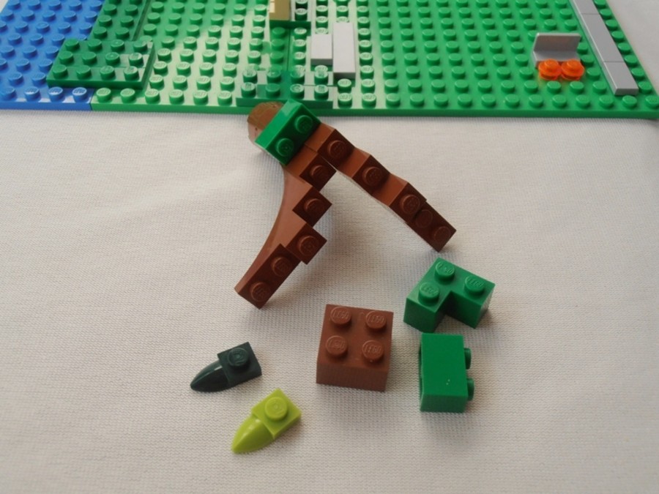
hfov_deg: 50.1
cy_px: 247
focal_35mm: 37
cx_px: 330
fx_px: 704
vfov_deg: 38.7
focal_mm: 6.61
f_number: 3.9
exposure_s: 1/100
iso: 80
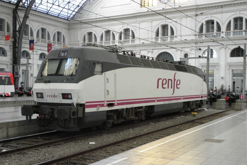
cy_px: 84
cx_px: 123
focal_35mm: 46
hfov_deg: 42.7
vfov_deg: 29.3
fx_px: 316
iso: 125
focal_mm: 7.87
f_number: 3.3
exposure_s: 1/25
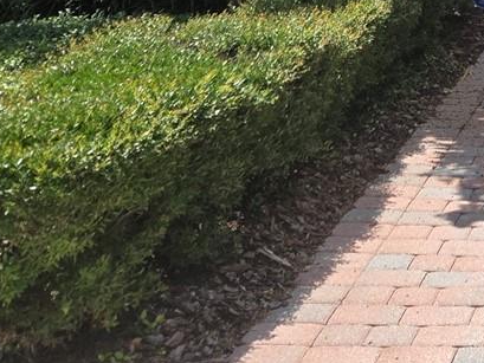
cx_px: 663
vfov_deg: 14.8
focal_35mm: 90
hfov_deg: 19.7
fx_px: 1259
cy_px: -248
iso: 64
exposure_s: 1/2921
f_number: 1.8
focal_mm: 5.4
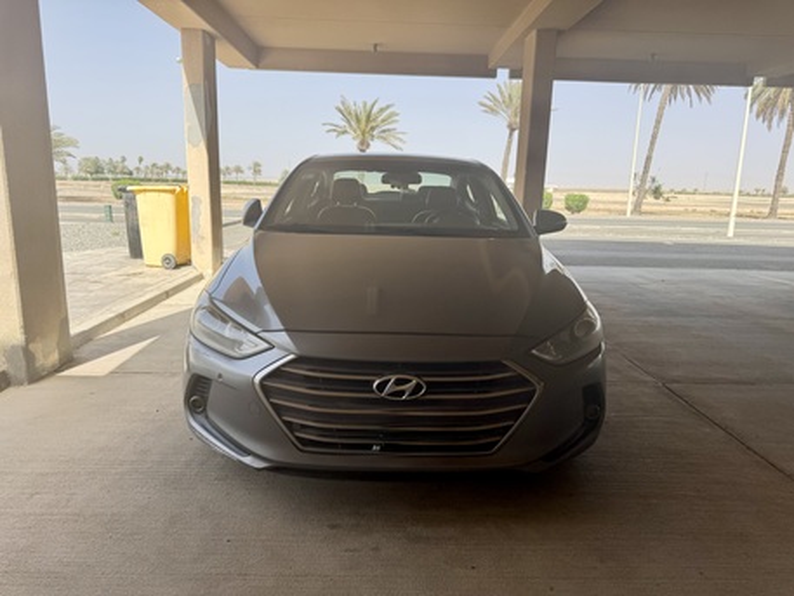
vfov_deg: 56.8
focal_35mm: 24
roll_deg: -1.7
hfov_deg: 71.6
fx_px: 551
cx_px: 397
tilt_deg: -11.4
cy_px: 298
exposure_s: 1/2710
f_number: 1.78
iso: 80
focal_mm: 6.76
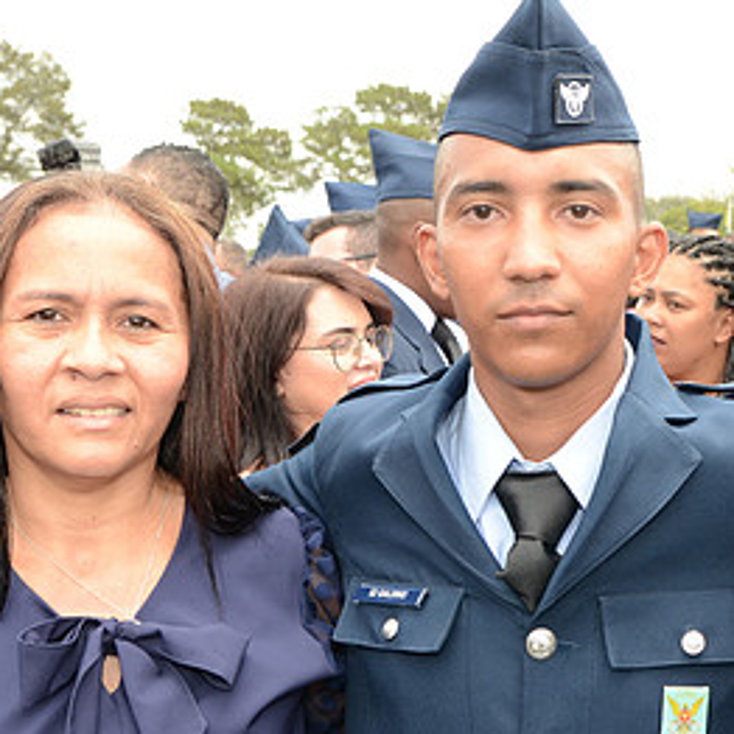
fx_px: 1487
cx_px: 574
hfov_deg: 27.2
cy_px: 471
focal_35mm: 62
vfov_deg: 27.6
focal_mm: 22
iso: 320
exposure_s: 1/250
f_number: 6.3
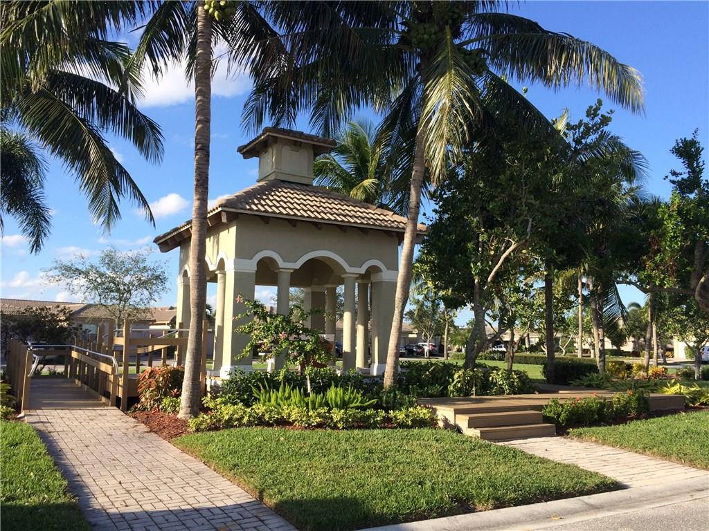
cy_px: 266
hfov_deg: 61.7
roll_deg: -0.1
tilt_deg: +7.1
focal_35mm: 29
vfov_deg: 48.2
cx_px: 354
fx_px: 594
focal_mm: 4.15
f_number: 2.2
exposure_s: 1/1140
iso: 32
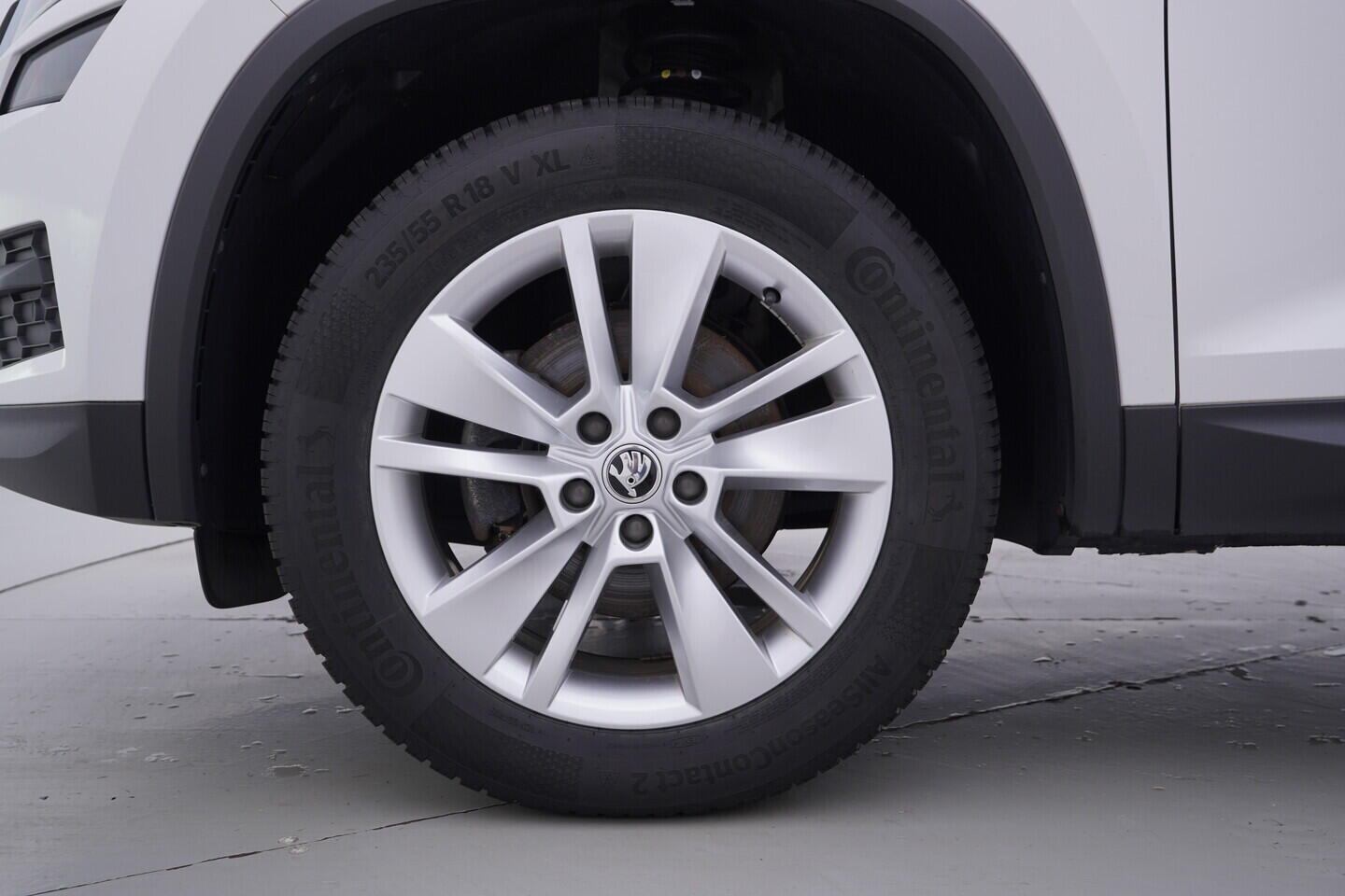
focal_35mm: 36
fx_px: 1345
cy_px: 448
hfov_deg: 53.1
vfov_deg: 36.9
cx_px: 672
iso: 125
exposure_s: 1/80
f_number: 4
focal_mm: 24
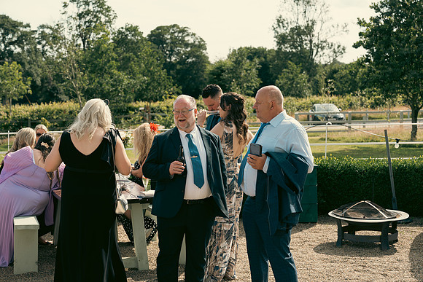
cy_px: 141
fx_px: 823
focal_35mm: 70
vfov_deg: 19.5
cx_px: 212
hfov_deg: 28.8
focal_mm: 70
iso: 125
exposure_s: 1/400
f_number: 5
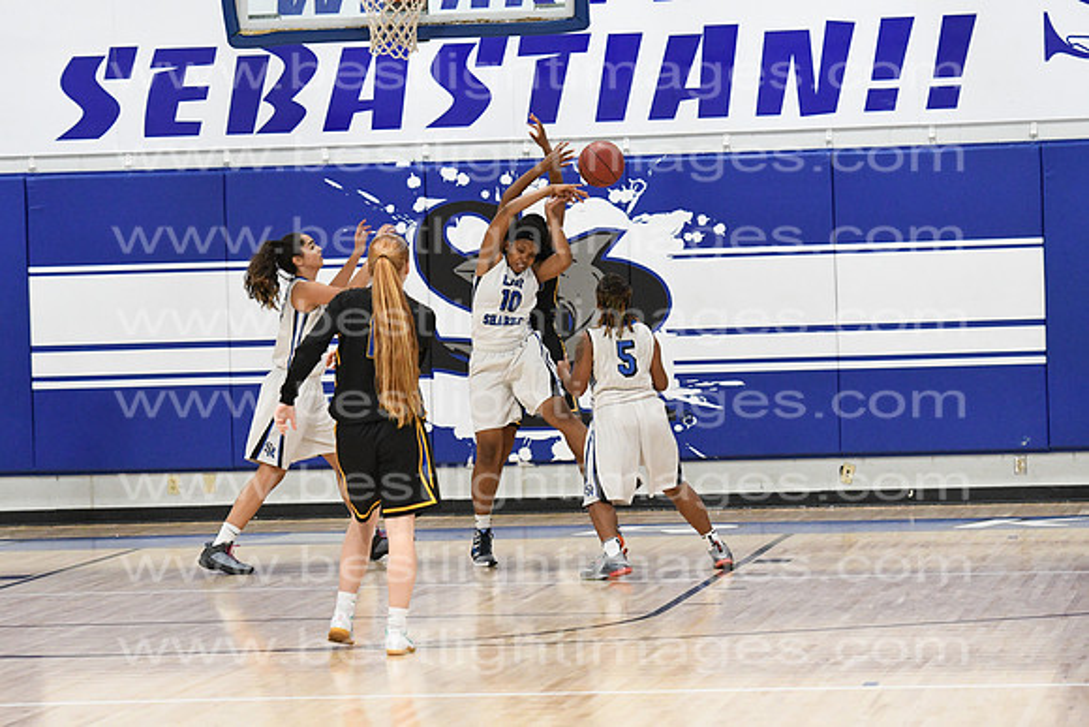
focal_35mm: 168
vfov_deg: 8.2
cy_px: 364
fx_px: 5083
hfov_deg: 12.2
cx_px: 544
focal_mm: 112
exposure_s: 1/640
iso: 5000
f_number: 4
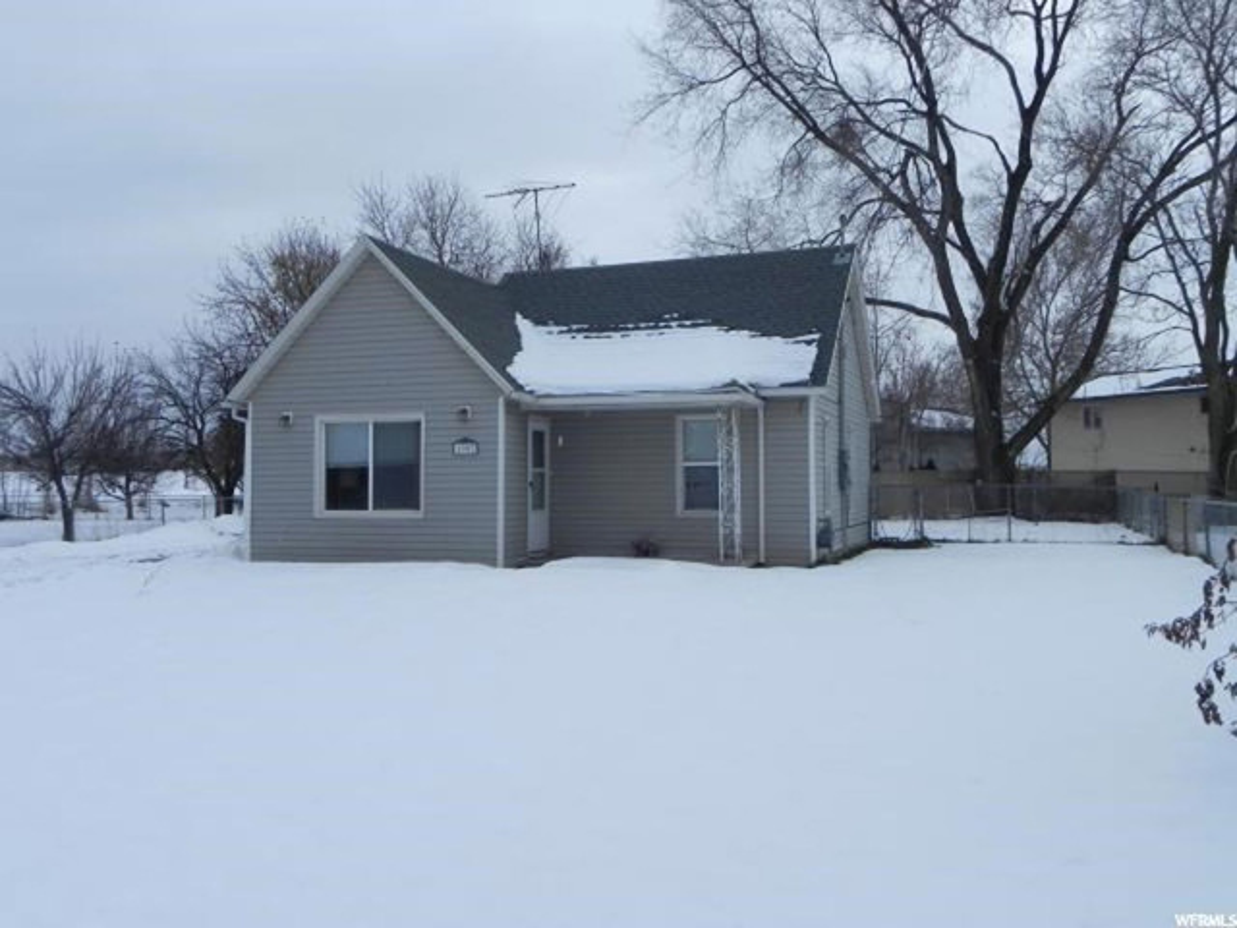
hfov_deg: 55.4
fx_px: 1179
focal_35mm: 33
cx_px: 618
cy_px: 464
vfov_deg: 42.9
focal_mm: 5.9
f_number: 7.1
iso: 160
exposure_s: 1/351
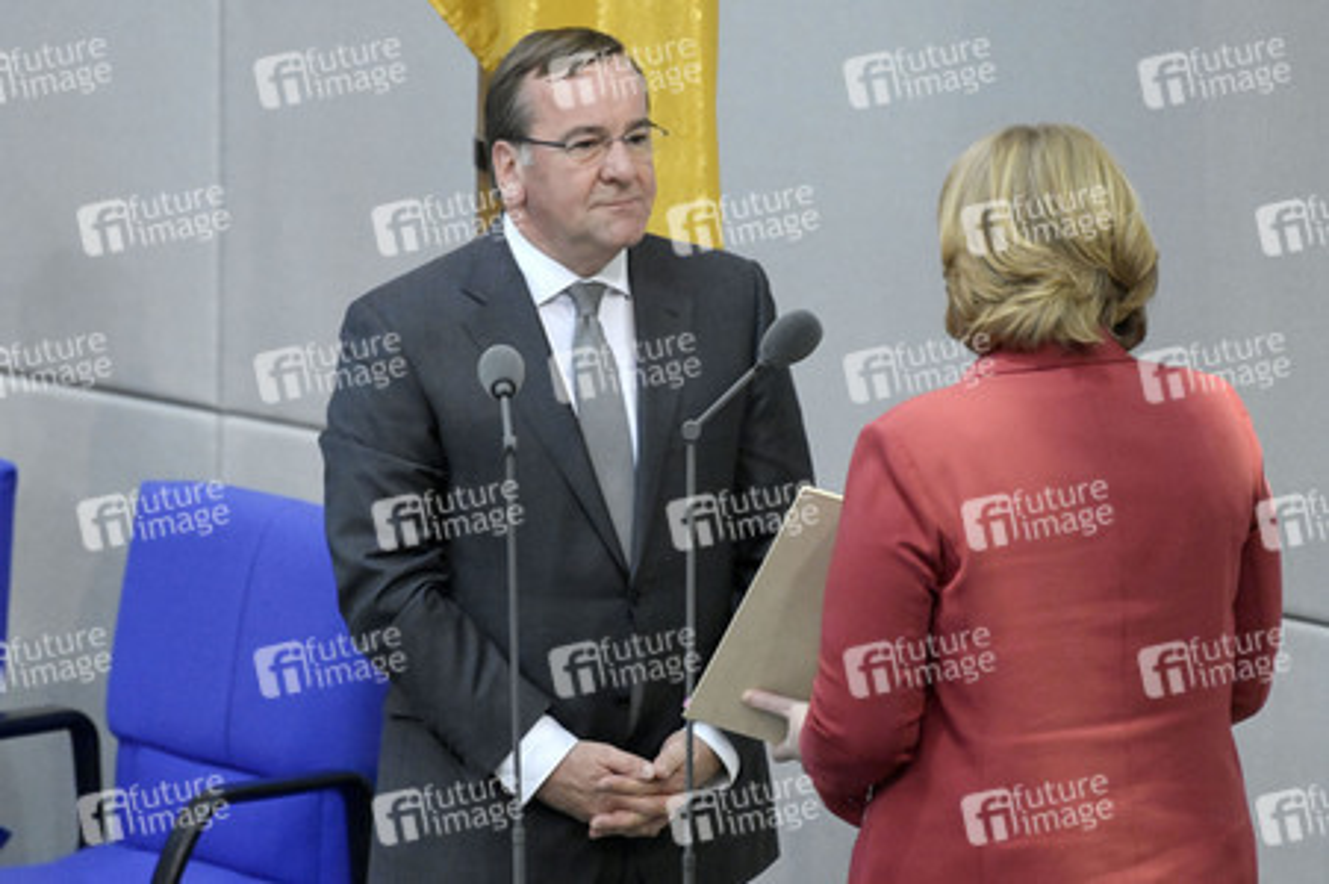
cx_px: 664
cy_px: 442
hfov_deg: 4.9
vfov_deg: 3.3
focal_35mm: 420
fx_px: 15493
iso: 12800
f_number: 5.6
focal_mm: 420
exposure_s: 1/320
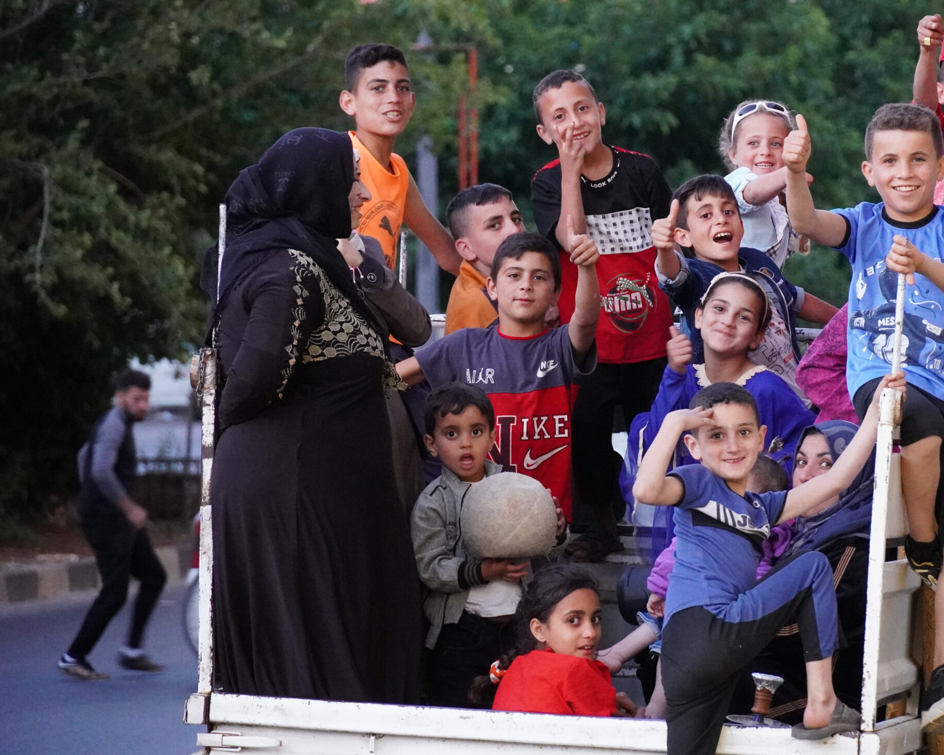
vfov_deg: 5.8
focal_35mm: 267
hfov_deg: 7.2
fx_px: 7450
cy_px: 351
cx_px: 649
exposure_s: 1/60
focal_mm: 135
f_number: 5.6
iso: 6400
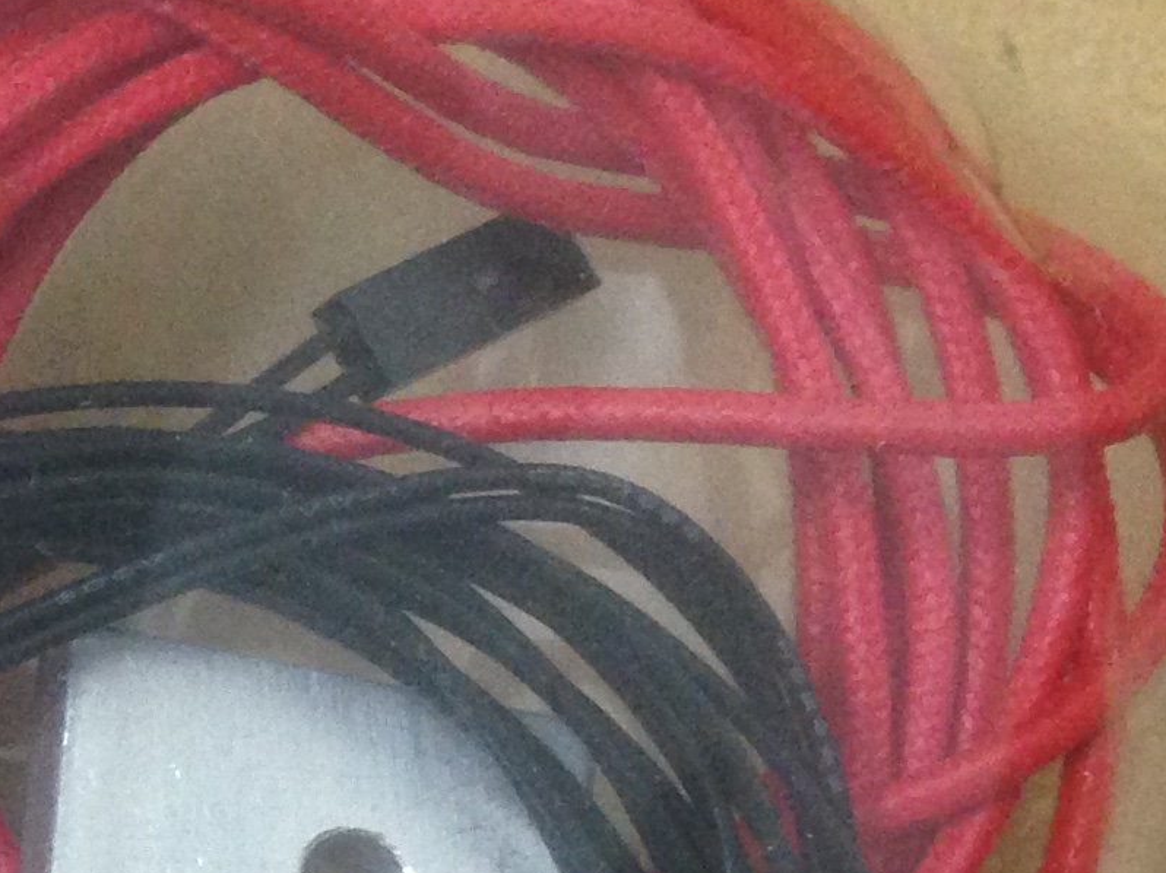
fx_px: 4546
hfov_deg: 13.8
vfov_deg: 10.9
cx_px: -517
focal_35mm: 135
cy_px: 835
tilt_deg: -65.5
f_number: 2.4
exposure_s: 1/20
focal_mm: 4.12
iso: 200
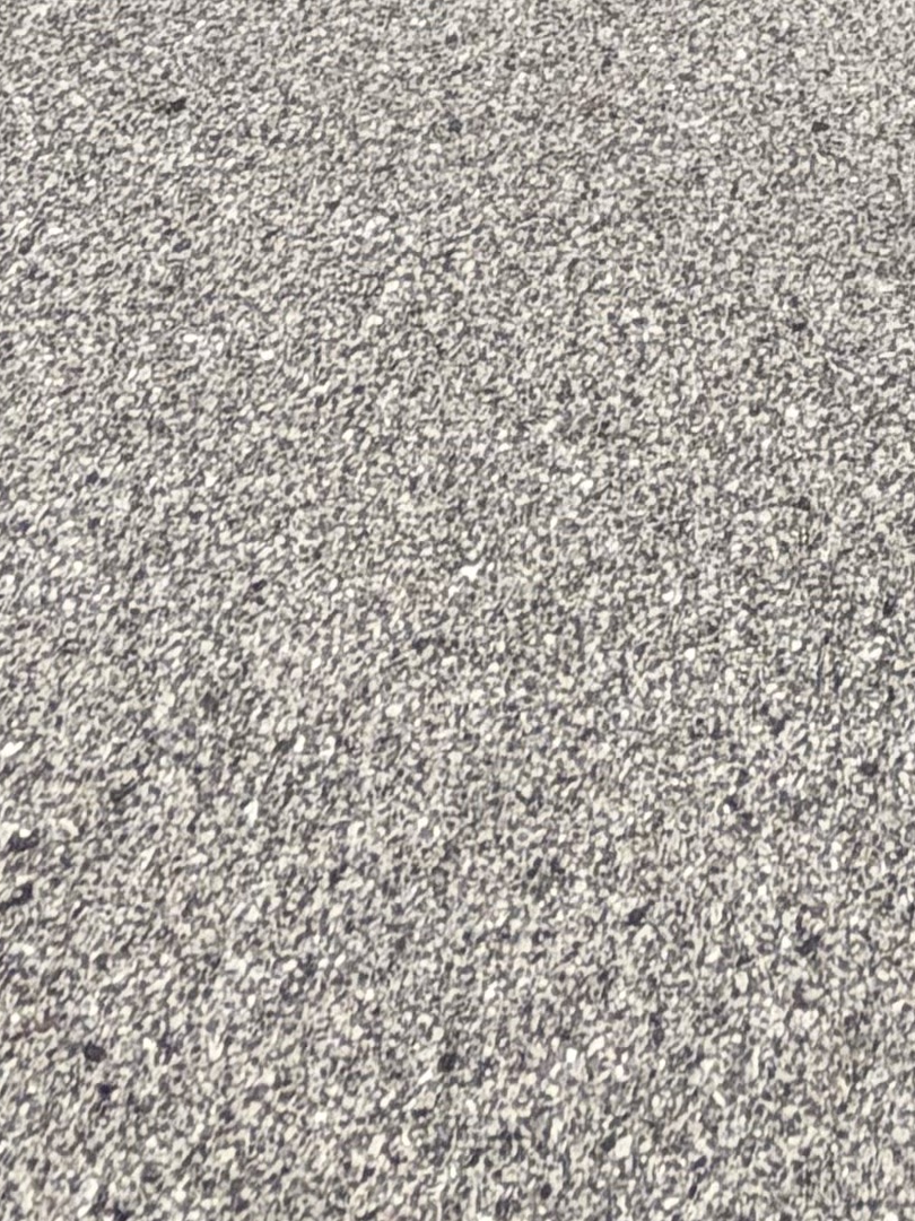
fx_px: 2610
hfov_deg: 17.3
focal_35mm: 74
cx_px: 1494
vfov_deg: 13.8
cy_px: -1944
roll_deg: +0.3
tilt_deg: +2.7
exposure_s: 1/1795
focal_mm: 2.22
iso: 20
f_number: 2.2
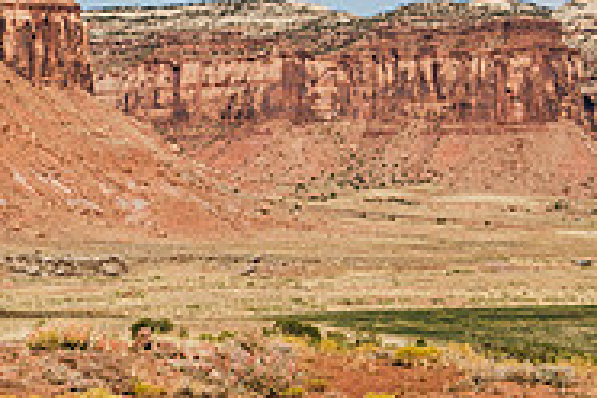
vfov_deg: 8.8
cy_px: 355
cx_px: -6
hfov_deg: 13.0
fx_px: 2587
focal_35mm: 156
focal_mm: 50
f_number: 5
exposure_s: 1/1000
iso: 100
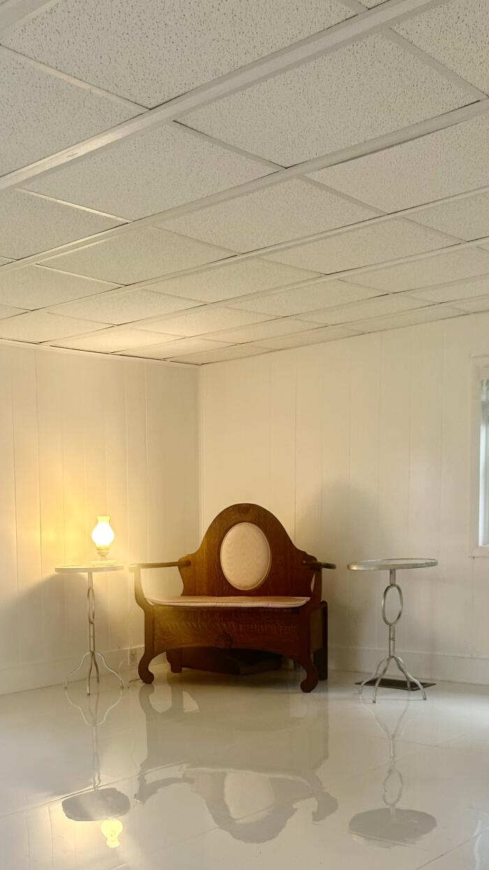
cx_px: 94
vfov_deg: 47.2
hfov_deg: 27.7
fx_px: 968
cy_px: 610
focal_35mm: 42
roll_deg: +1.4
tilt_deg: -5.3
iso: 125
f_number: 1.78
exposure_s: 1/60
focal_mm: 6.86
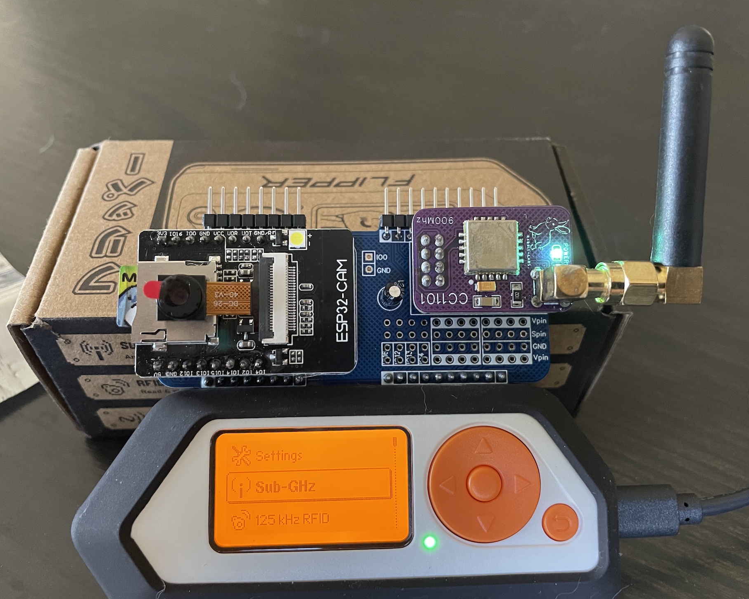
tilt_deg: -49.4
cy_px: 291
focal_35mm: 28
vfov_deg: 51.5
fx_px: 621
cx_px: 386
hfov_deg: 62.2
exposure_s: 1/49
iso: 500
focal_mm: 4.2
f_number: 1.6
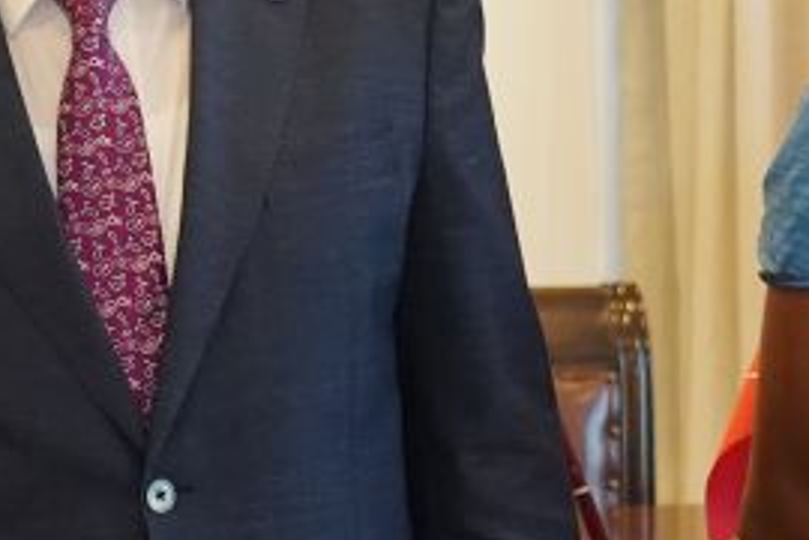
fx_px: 5370
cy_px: 444
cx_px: -213
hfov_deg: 8.5
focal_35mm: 239
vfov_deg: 5.7
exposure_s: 1/200
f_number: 3.5
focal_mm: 43
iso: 5000
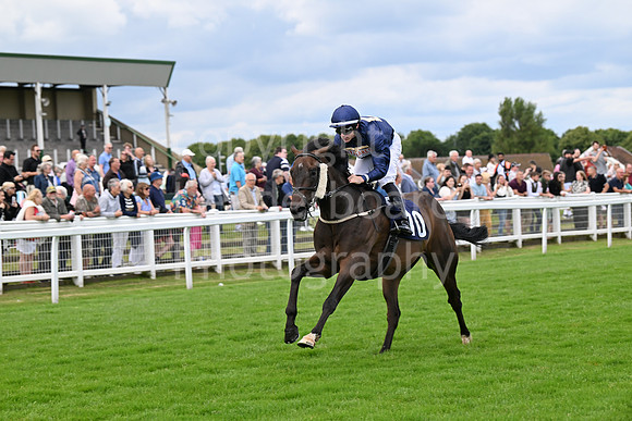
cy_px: 210
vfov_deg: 11.4
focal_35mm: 120
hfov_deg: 17.1
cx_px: 316
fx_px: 2107
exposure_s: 1/1000
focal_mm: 120
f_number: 5.6
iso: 400
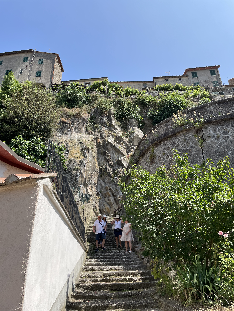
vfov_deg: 67.3
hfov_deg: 53.1
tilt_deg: +28.4
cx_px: 117
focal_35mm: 26
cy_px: 156
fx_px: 234
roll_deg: +2.6
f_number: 1.6
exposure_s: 1/2020
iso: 32
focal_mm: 4.2
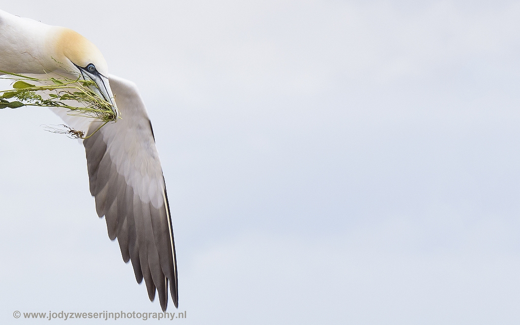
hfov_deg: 11.1
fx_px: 2679
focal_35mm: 189
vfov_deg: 6.9
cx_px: 260
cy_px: 163
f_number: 8
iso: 640
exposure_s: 1/1000
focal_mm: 185
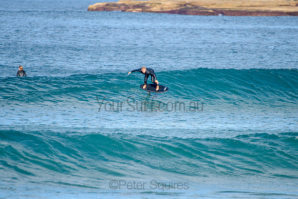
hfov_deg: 3.4
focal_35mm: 613
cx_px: 152
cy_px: 89
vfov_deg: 2.2
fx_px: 5078
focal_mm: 500
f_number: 5.6
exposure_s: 1/2000
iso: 400
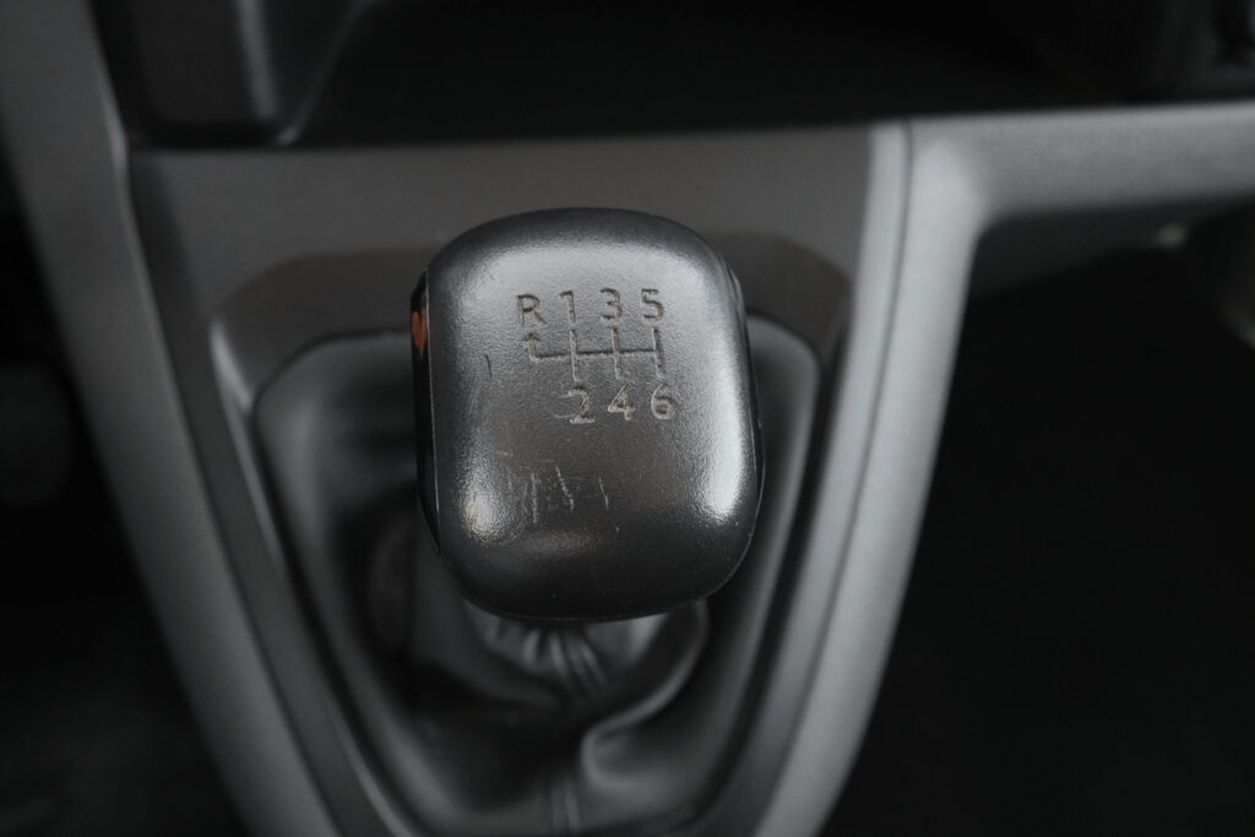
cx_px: 628
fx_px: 1255
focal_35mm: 36
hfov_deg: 53.1
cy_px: 418
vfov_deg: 36.9
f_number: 7.1
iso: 2000
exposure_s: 1/50
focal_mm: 24.2
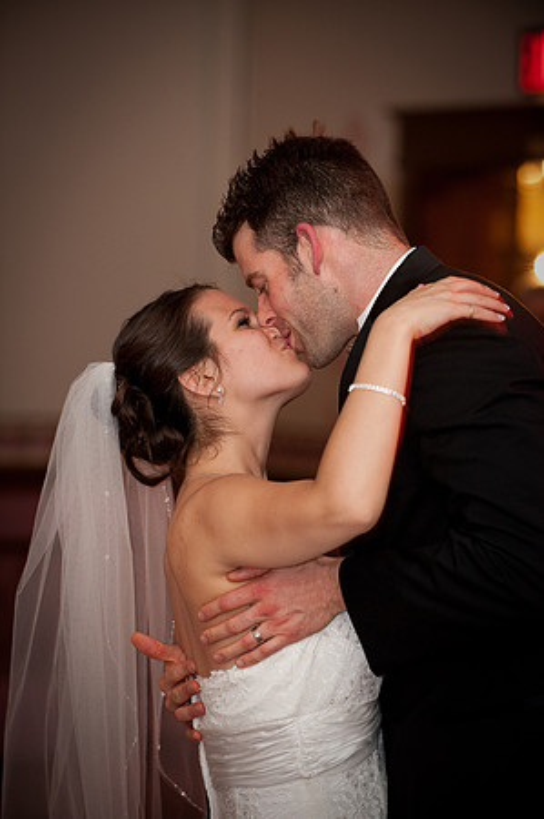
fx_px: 3976
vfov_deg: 11.8
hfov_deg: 7.8
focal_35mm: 175
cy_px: 410
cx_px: 272
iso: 1250
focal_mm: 175
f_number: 4.5
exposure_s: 1/40
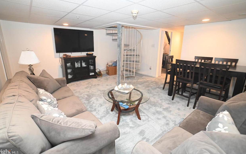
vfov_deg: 64.9
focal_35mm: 18
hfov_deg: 91.1
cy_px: 71
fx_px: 121
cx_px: 120
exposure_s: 1/60
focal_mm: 17
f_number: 5.3
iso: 3600
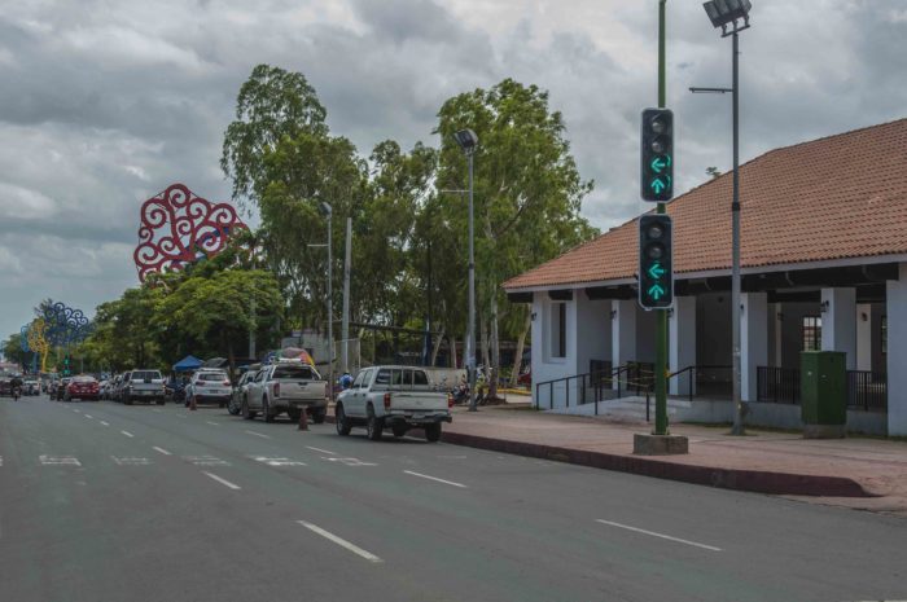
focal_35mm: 60
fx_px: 1510
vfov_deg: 22.6
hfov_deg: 33.4
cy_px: 301
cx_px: 454
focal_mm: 40
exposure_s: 1/200
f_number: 8
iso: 160
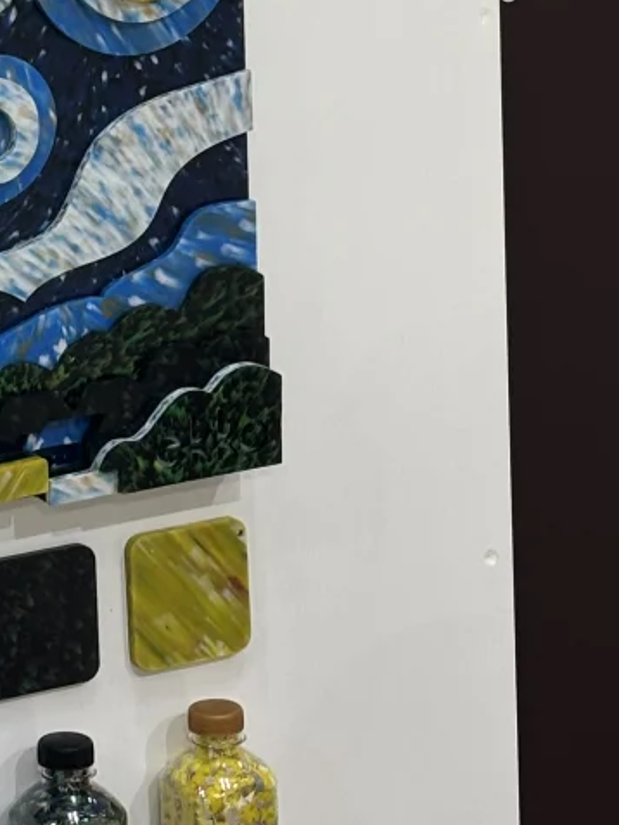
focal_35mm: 157
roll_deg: +1.9
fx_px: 3742
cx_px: -296
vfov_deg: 12.3
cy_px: -128
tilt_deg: -5.5
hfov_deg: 9.2
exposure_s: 1/50
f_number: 1.6
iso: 25
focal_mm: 5.96
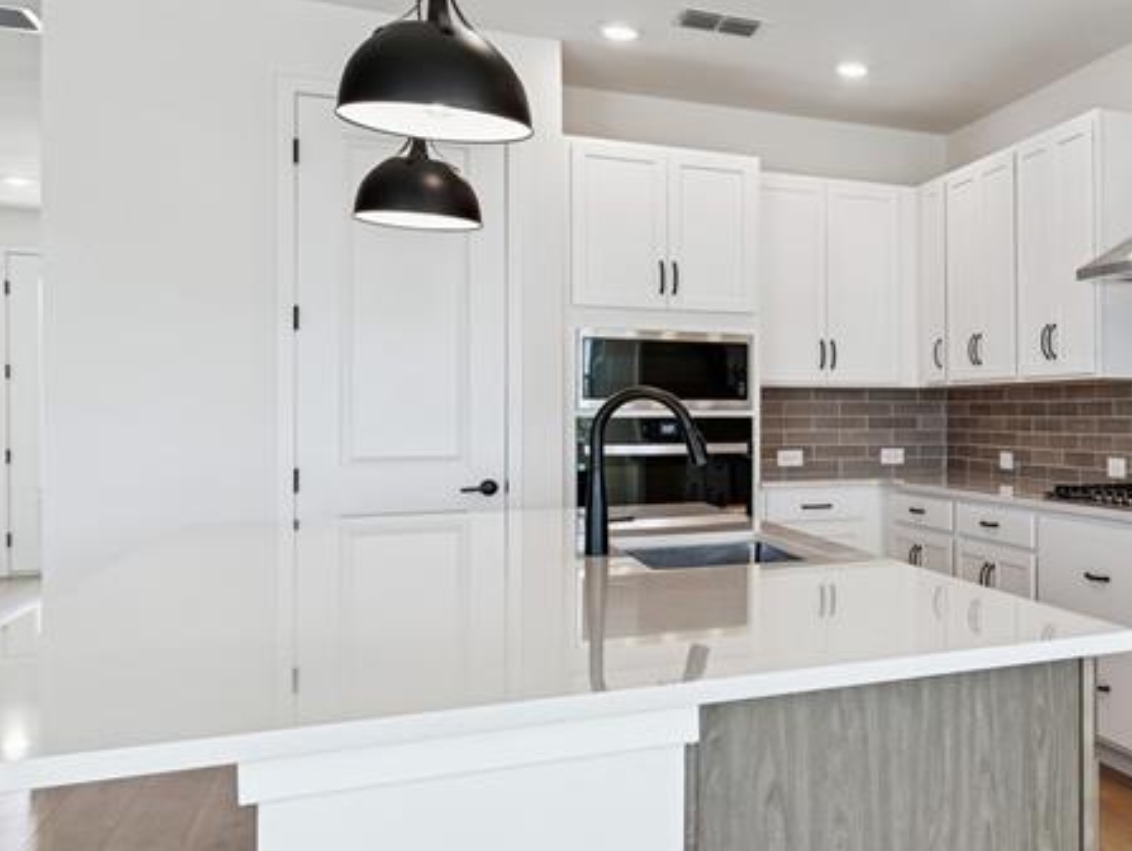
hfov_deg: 46.9
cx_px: 1112
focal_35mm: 33
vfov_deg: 43.0
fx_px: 1080
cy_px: 418
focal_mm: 10
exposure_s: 1/13
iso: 100
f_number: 7.1
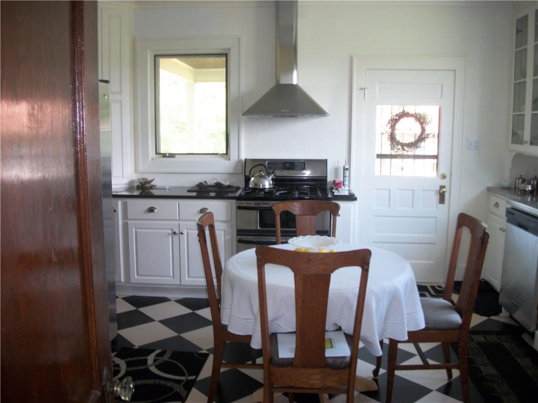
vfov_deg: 44.2
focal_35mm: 32
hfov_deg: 56.8
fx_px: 497
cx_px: 269
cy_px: 202
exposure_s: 1/30
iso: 160
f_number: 2.9
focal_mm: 5.7
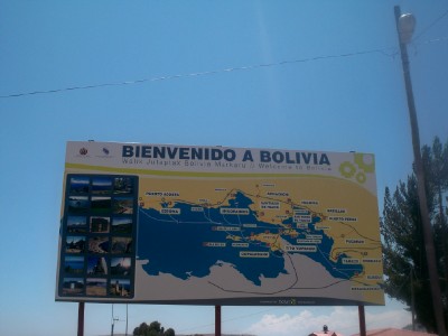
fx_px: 569
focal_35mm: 44
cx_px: 224
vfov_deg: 32.9
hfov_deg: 42.9
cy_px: 168
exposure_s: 1/640
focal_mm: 7.8
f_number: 5.3
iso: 64
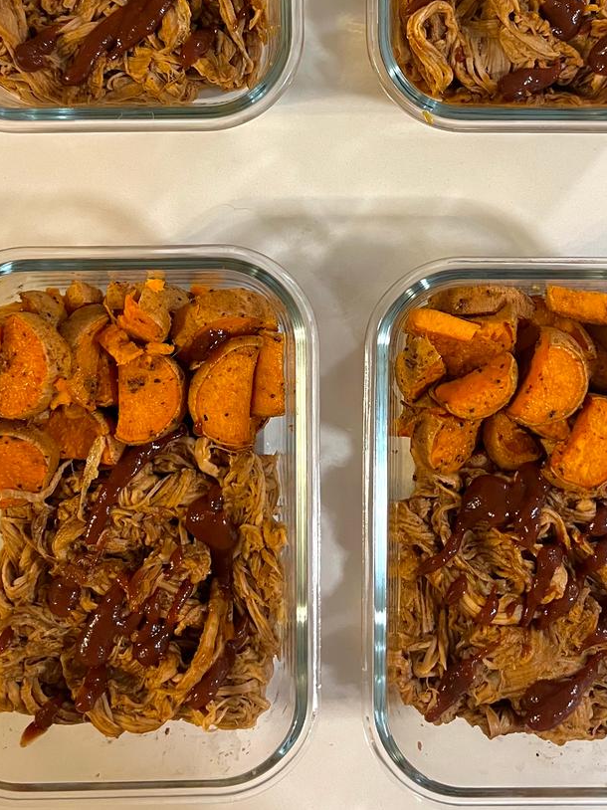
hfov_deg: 31.5
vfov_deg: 39.9
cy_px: 184
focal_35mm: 46
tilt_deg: -86.5
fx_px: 1076
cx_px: 341
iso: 250
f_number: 1.6
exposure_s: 1/60
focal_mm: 5.1
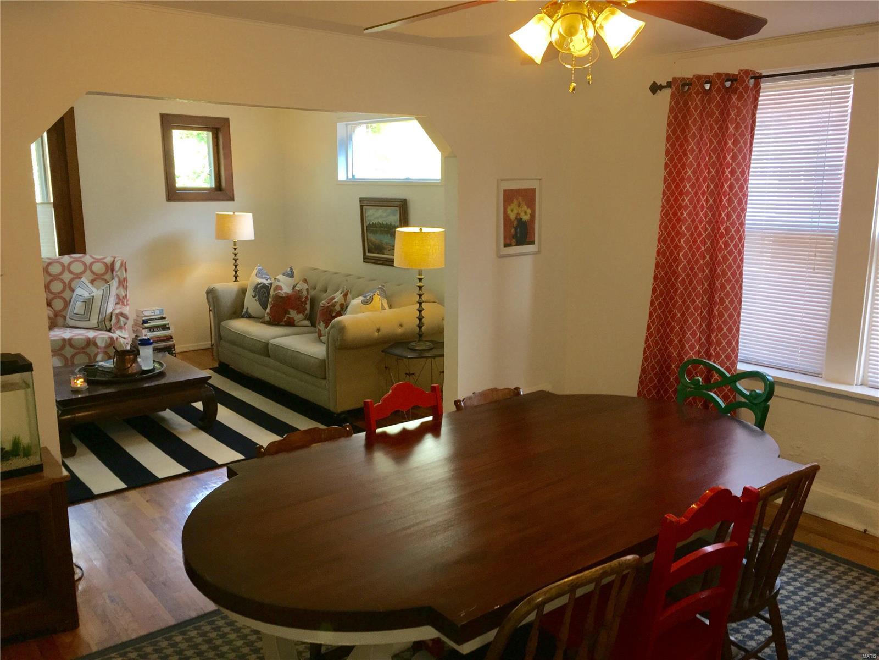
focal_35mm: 29
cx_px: 440
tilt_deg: -11.8
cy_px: 330
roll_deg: -0.4
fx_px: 736
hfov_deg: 61.7
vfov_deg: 48.2
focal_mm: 4.15
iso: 32
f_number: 2.2
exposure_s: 1/30
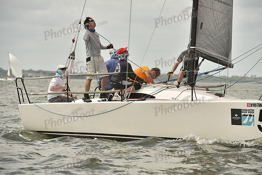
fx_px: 1965
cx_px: 131
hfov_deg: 7.6
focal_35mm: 270
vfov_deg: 5.1
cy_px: 88
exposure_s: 1/1250
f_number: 7.1
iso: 320
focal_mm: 270
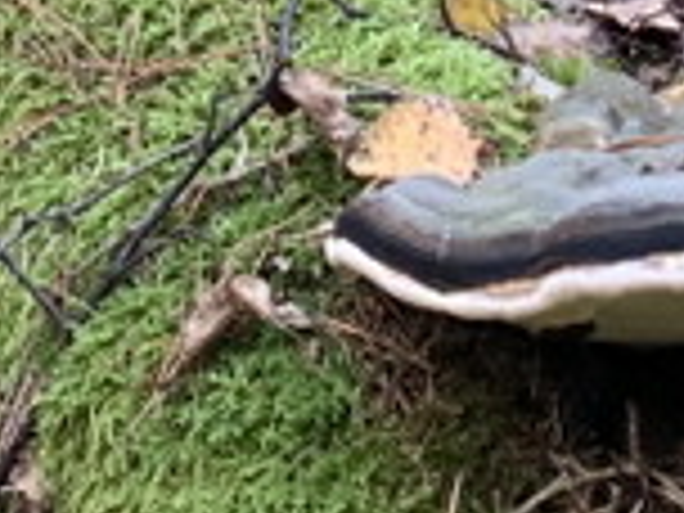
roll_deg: +4.2
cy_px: -482
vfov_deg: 8.6
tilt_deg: +2.3
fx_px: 3241
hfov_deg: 11.8
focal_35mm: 164
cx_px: -90
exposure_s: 1/75
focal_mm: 4.25
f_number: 1.8
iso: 100
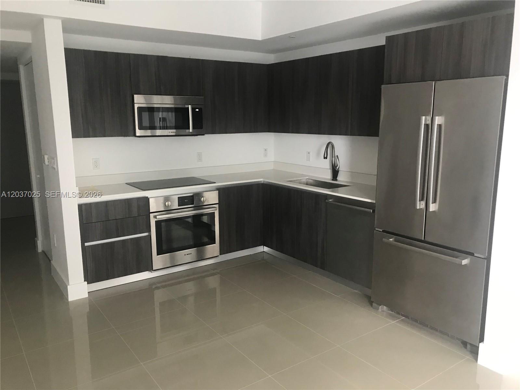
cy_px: 195
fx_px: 421
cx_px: 260
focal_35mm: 28
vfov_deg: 49.7
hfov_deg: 63.4
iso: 40
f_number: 1.8
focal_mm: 3.99
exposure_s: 1/15
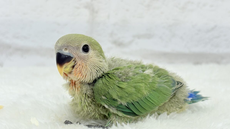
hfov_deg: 36.6
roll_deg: -0.5
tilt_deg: -11.4
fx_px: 348
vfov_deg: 21.0
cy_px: 80
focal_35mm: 57
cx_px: 115
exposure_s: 1/100
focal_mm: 5.96
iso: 80
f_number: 1.6
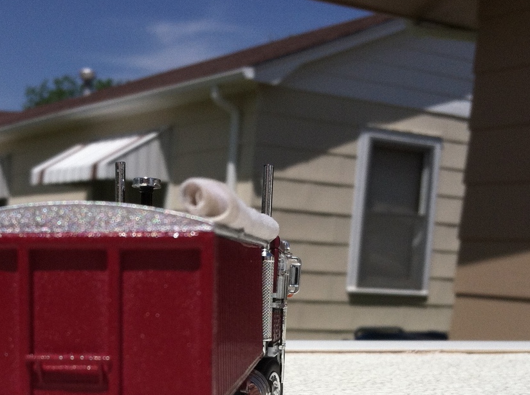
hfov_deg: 28.4
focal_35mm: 68
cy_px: 364
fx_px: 1039
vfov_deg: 21.0
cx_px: 174
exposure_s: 1/3750
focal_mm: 3.85
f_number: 2.8
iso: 80
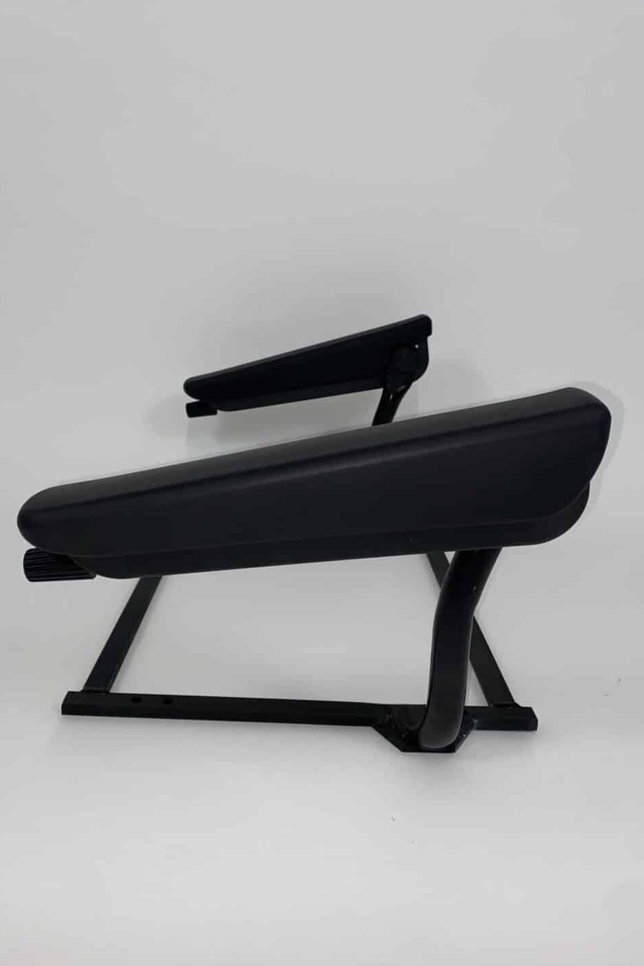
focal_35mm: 28
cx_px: 295
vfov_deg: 65.5
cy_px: 493
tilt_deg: -15.8
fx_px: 752
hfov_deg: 46.3
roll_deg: -3.1
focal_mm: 4.25
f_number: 1.8
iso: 32
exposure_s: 1/147
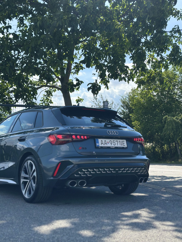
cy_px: 121
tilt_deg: +4.8
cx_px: 91
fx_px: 336
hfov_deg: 30.3
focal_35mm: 48
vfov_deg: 39.7
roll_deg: -2.6
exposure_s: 1/7092
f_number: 1.78
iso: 100
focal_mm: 6.86
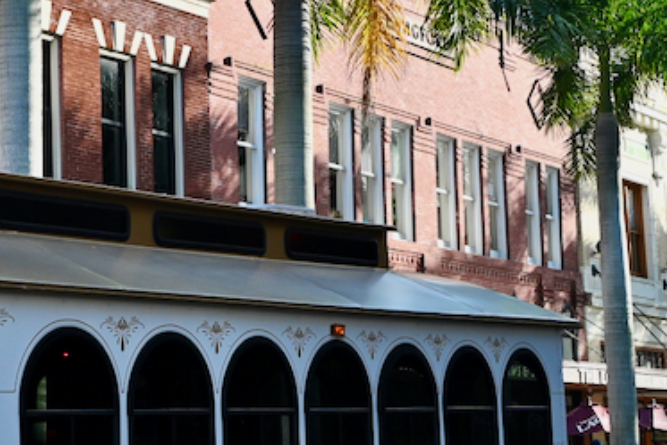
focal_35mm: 103
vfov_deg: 13.3
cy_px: 158
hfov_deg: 19.5
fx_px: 1909
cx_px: 70
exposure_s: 1/250
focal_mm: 24
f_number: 5.6
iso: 200
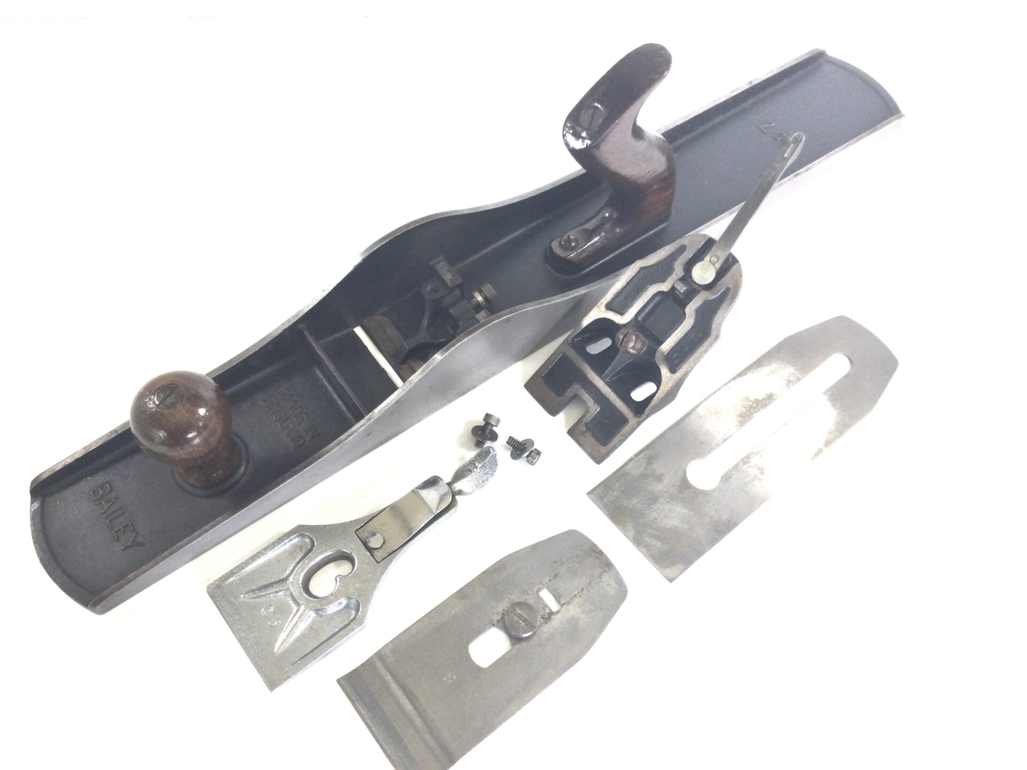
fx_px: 920
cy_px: 385
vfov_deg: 45.4
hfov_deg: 58.4
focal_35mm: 31
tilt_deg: -61.3
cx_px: 514
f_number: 2.4
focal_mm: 3.3
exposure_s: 1/109
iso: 25
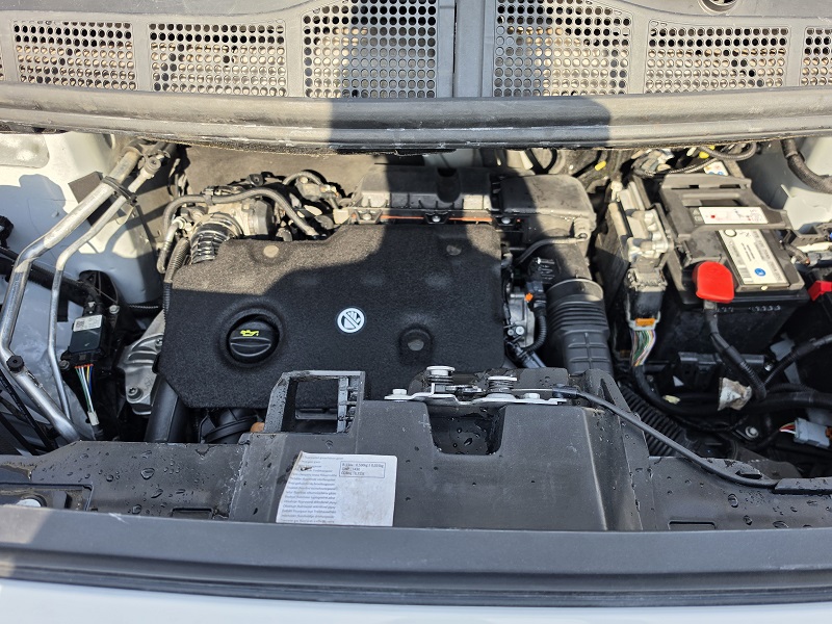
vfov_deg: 58.9
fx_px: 553
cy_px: 312
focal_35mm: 23
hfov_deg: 73.9
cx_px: 416
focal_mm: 6.5
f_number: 1.4
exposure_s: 1/1780
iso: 64
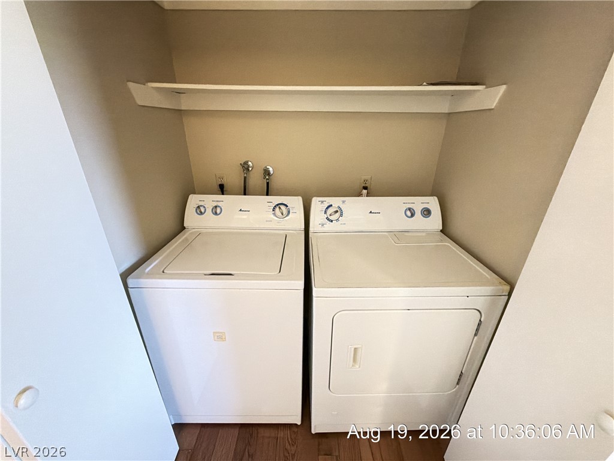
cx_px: 307
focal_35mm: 14
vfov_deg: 85.7
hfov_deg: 102.1
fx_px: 248
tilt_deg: -23.3
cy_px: 230
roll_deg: -0.7
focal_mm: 2.22
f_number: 2.2
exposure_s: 1/40
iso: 1000
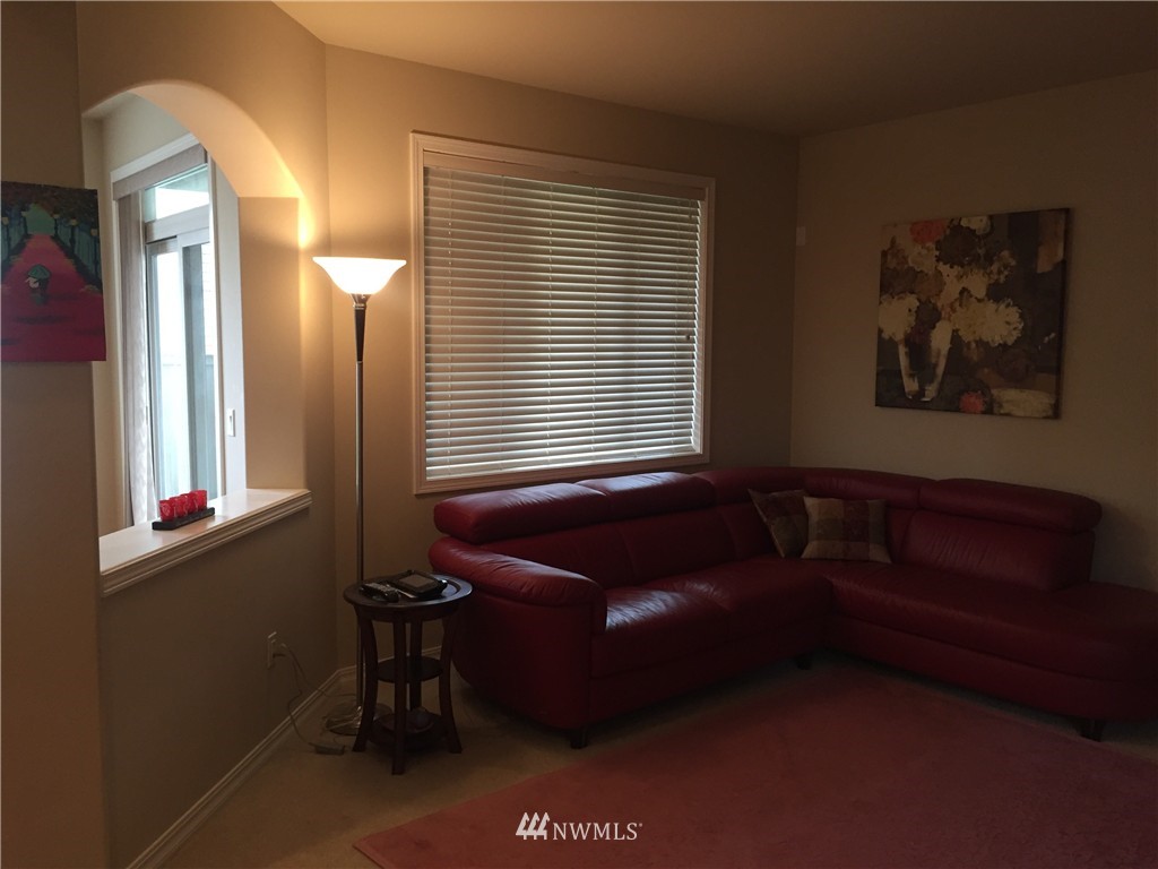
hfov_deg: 61.7
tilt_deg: -4.7
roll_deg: -1.3
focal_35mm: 29
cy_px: 434
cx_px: 579
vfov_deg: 48.2
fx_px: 970
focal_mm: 4.15
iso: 125
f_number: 2.2
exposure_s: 1/30
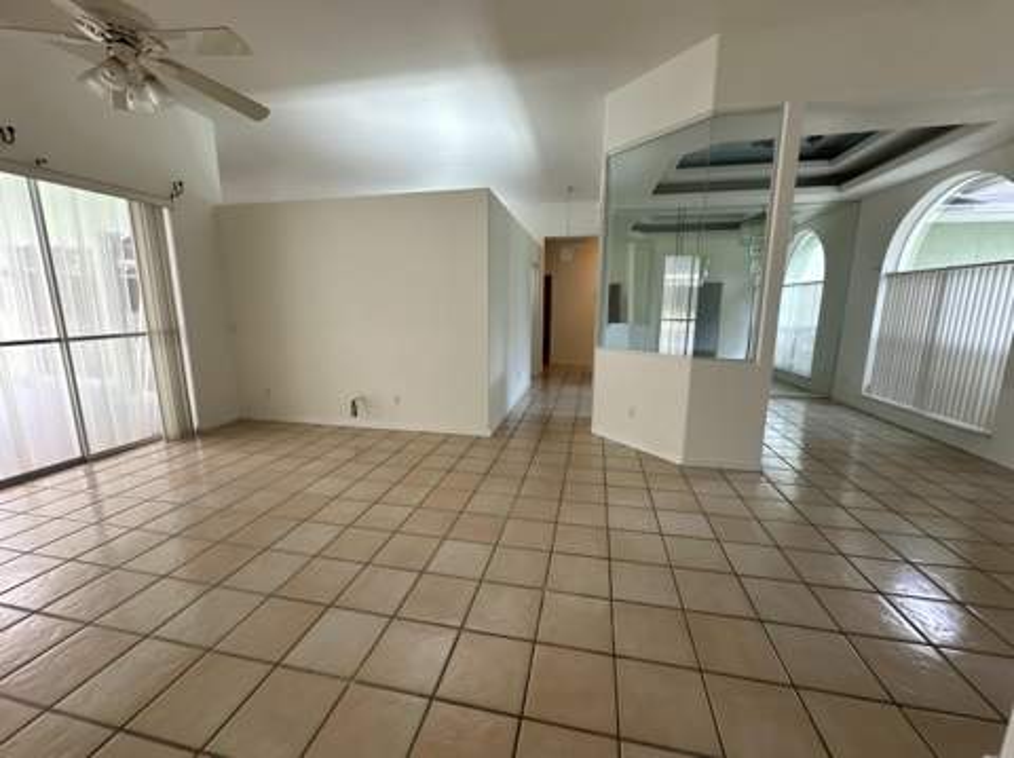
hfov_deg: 102.1
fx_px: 410
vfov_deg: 85.6
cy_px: 379
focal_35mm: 14
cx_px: 507
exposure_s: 1/120
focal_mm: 2.22
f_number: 2.2
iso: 200
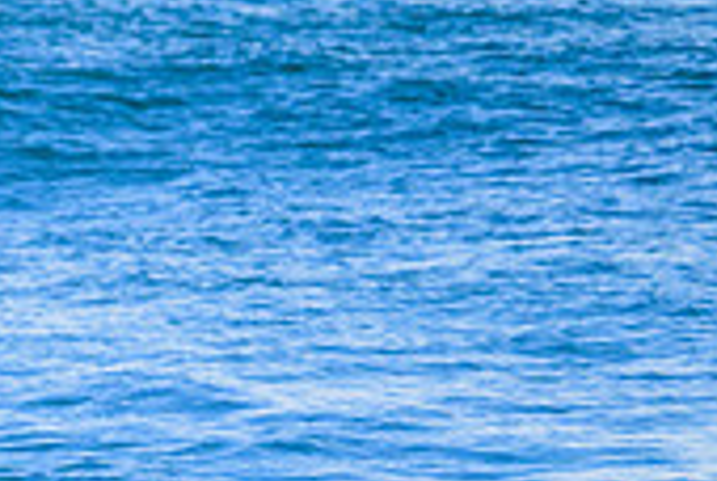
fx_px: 35314
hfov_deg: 1.2
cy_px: 614
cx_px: -451
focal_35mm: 1770
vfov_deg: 0.8
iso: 1600
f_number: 10
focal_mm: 520
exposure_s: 1/2000
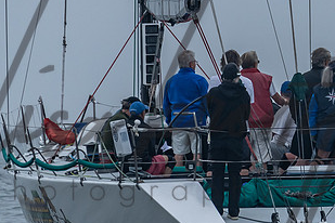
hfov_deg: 2.5
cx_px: 233
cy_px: 3
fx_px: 7630
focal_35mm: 820
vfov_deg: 1.7
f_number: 6.3
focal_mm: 200
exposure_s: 1/1600
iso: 320
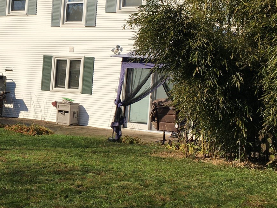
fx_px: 544
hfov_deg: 27.4
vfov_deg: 21.6
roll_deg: -5.5
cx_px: 21
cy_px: 93
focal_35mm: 68
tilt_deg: -1.9
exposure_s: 1/1972
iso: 25
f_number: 2.2
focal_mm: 4.15
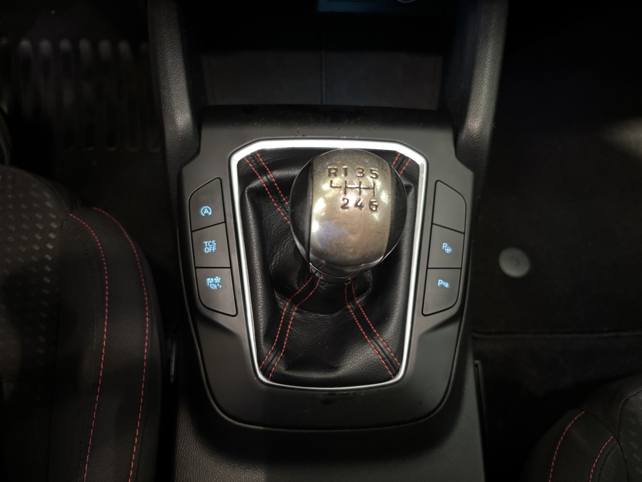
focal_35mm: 26
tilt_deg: -67.6
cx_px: 321
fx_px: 482
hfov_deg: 67.3
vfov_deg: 53.1
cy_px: 241
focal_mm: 5.96
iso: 1000
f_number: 1.6
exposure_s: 1/17
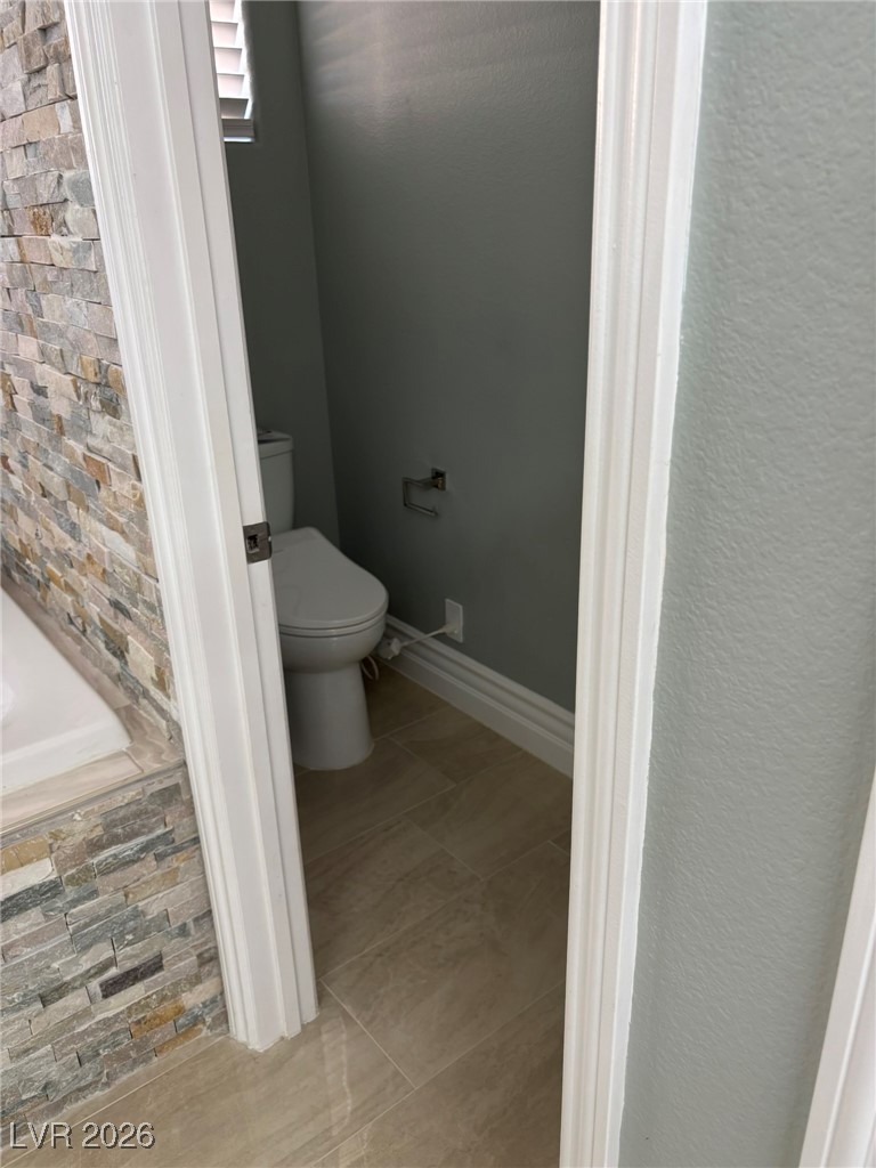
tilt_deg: -24.4
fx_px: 877
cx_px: 438
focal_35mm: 26
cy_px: 584
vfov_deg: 67.3
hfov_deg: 53.1
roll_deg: +2.0
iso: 100
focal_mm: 5.96
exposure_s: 1/60
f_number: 1.6
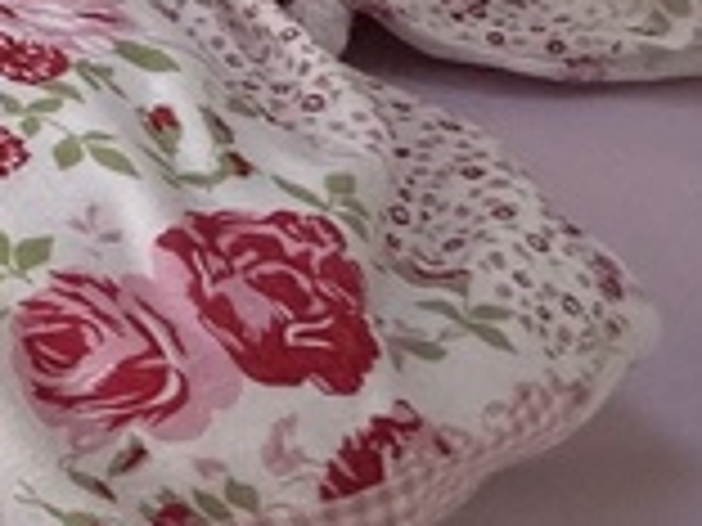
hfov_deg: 12.2
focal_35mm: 108
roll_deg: +0.3
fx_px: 2190
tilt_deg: -20.8
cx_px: -1220
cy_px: -418
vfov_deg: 12.5
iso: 125
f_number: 2.2
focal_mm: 2.22
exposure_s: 1/99
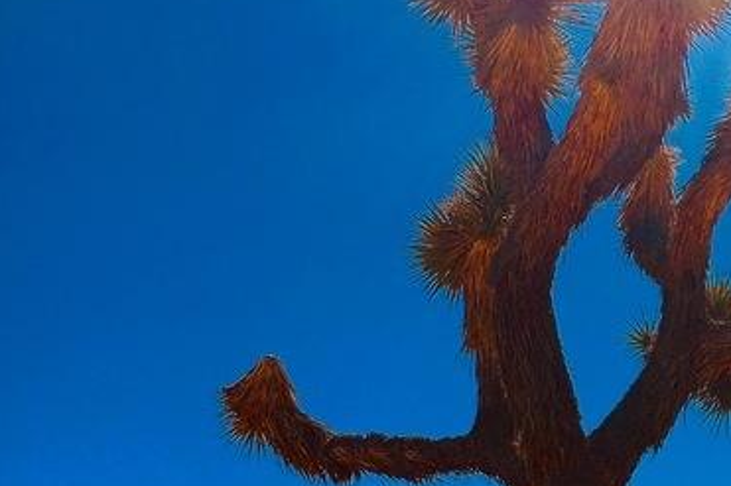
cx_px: 800
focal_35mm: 78
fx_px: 1583
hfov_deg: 24.3
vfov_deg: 17.2
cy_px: 460
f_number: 2.2
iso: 25
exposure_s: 1/3497
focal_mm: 4.15
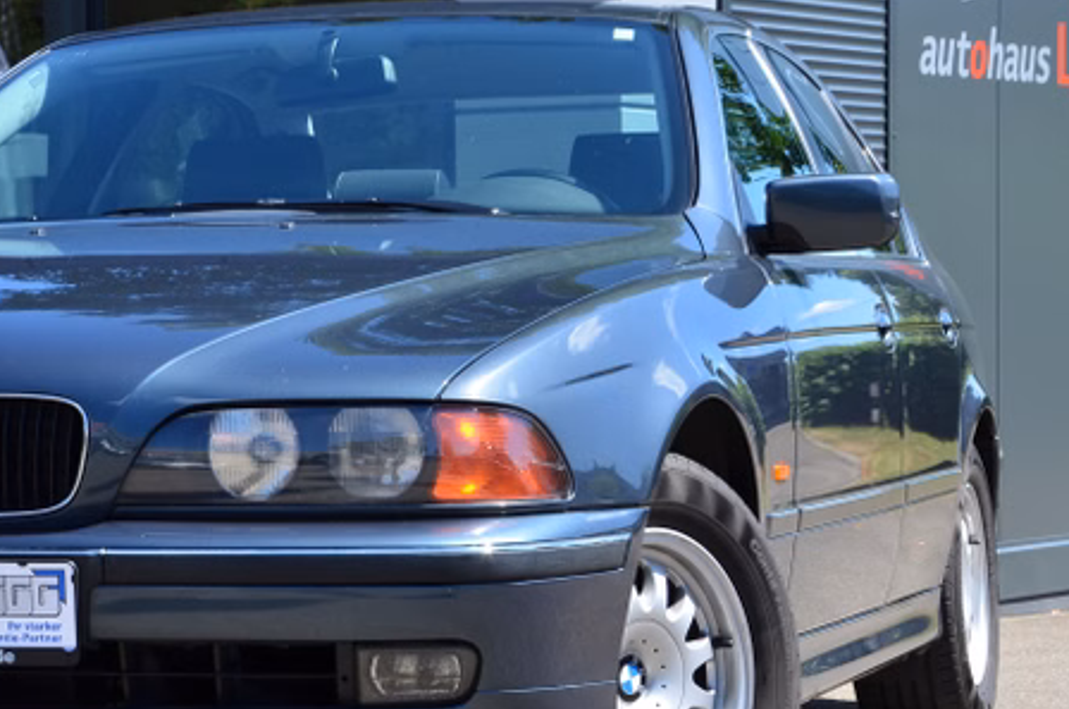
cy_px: 434
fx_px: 3972
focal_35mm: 134
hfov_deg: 15.3
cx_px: 251
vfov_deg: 10.2
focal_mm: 50
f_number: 11
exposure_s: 1/125
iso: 140
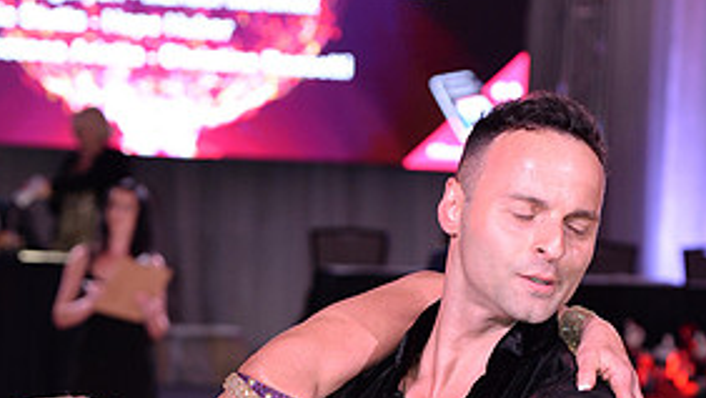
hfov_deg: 11.6
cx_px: 369
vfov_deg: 6.5
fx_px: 3465
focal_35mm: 185
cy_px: 636
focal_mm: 86
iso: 1600
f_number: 5
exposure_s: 1/250
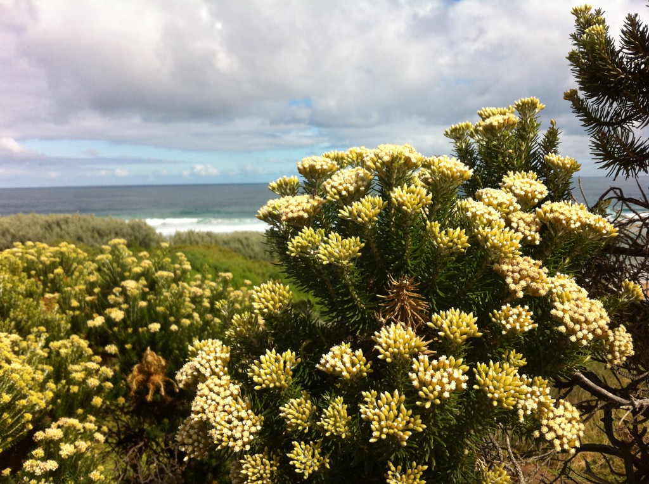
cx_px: 324
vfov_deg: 40.6
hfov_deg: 52.7
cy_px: 242
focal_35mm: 35
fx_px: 655
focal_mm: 3.85
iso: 80
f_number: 2.8
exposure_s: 1/2011
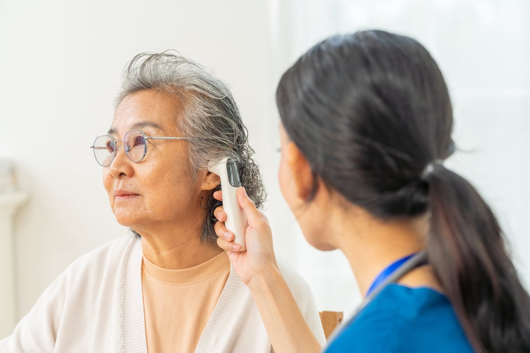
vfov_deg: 19.4
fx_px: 1030
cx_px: 265
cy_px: 176
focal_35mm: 70
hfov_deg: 28.9
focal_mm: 70
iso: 320
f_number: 4
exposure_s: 1/160
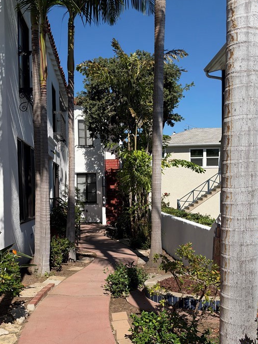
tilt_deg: -3.0
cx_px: 103
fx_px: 358
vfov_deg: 50.9
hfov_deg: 39.5
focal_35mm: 36
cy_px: 211
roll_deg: +0.8
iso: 64
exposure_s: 1/4587
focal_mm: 6.93
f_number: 1.8
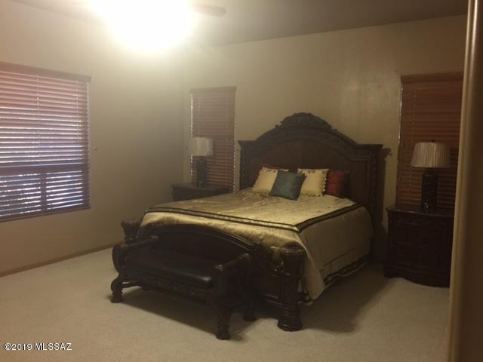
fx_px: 405
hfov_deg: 61.7
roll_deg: -0.4
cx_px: 242
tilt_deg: -6.6
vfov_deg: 48.2
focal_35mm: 29
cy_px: 181
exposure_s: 1/15
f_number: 2.2
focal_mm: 4.15
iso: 80
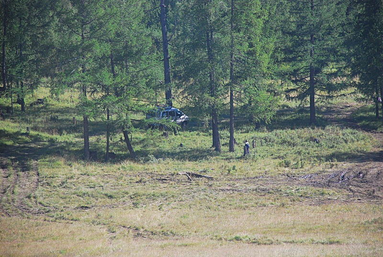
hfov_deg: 10.1
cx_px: 192
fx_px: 2158
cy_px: 128
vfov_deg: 6.8
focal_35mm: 202
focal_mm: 135
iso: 400
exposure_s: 1/640
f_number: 5.6
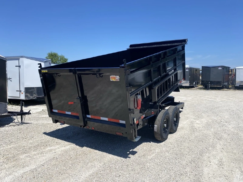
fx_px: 183
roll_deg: -1.4
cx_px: 122
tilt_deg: -4.6
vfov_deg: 53.1
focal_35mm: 26
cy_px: 91
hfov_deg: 67.3
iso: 32
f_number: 1.8
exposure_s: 1/3497
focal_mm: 4.25
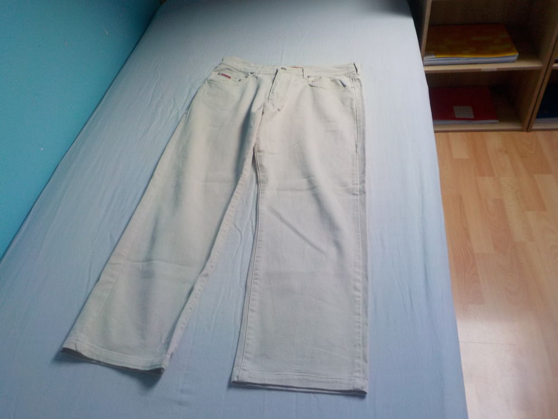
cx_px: 279
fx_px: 484
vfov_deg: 46.8
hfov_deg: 60.0
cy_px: 210
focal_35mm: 30
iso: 160
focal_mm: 4.1
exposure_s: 1/30
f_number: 3.3
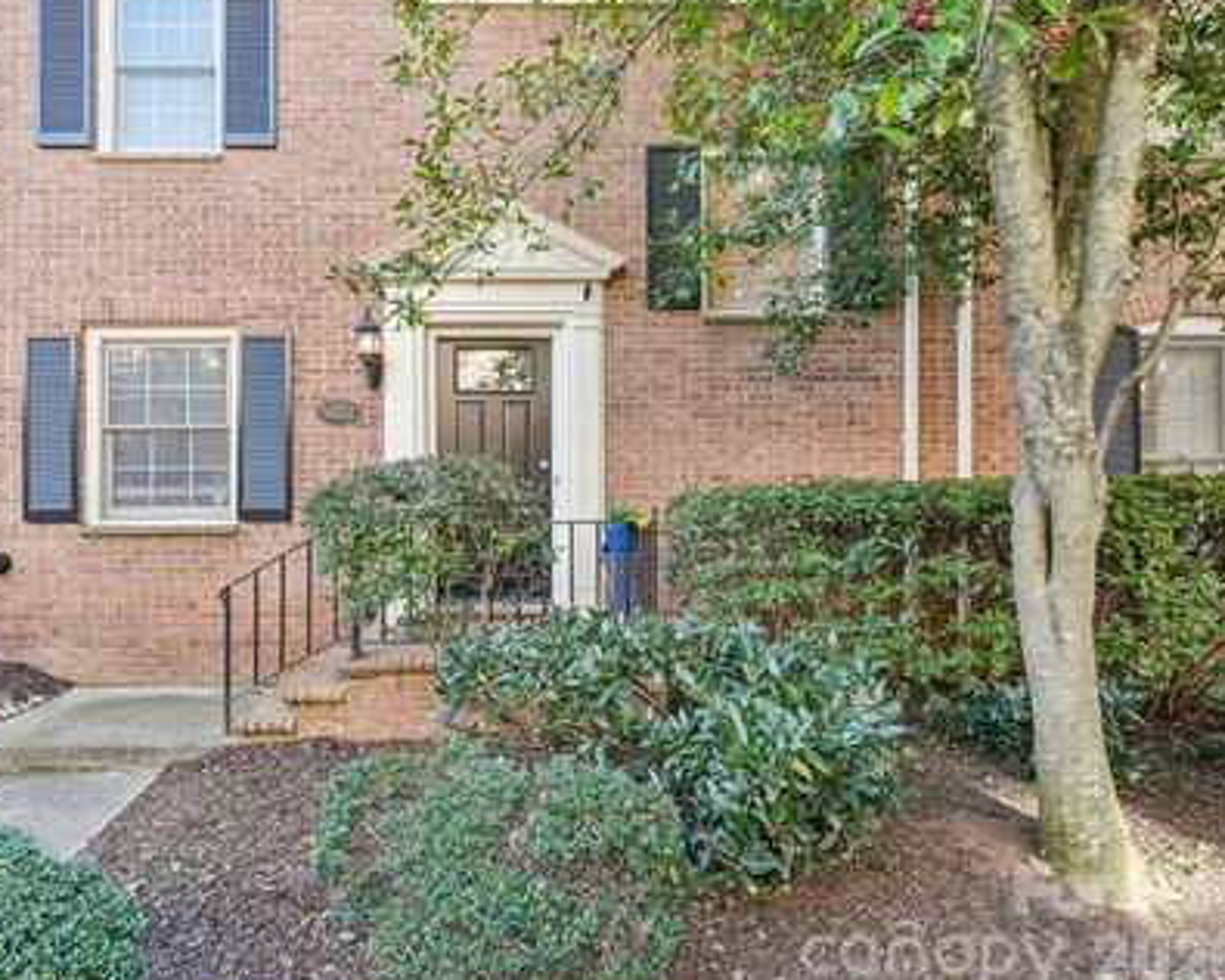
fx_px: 689
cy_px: 495
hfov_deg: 82.1
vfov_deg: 70.8
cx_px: 481
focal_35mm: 19
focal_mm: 16
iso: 400
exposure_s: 1/25
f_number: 8
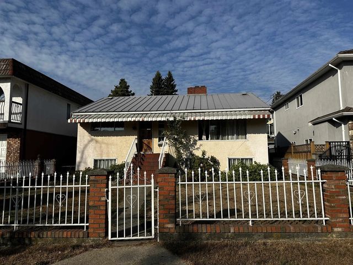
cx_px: 176
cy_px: 132
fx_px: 245
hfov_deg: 71.6
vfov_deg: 56.8
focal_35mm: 24
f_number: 1.78
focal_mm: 6.86
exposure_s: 1/7042
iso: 80
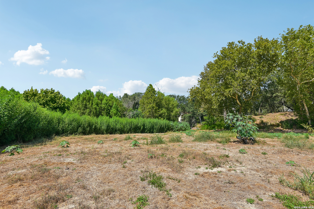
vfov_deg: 70.4
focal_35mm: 17
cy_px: 104
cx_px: 157
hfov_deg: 93.3
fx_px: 148
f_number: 8
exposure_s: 1/320
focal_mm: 17
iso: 400
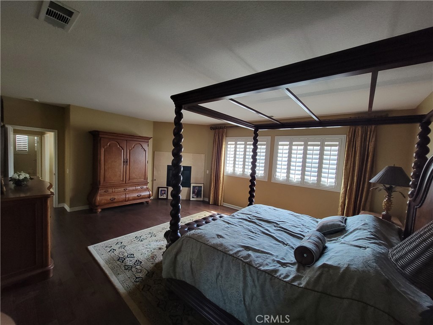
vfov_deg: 89.9
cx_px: 216
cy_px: 162
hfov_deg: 106.2
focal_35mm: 13
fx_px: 163
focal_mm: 2.2
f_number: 2.2
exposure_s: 1/30
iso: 500
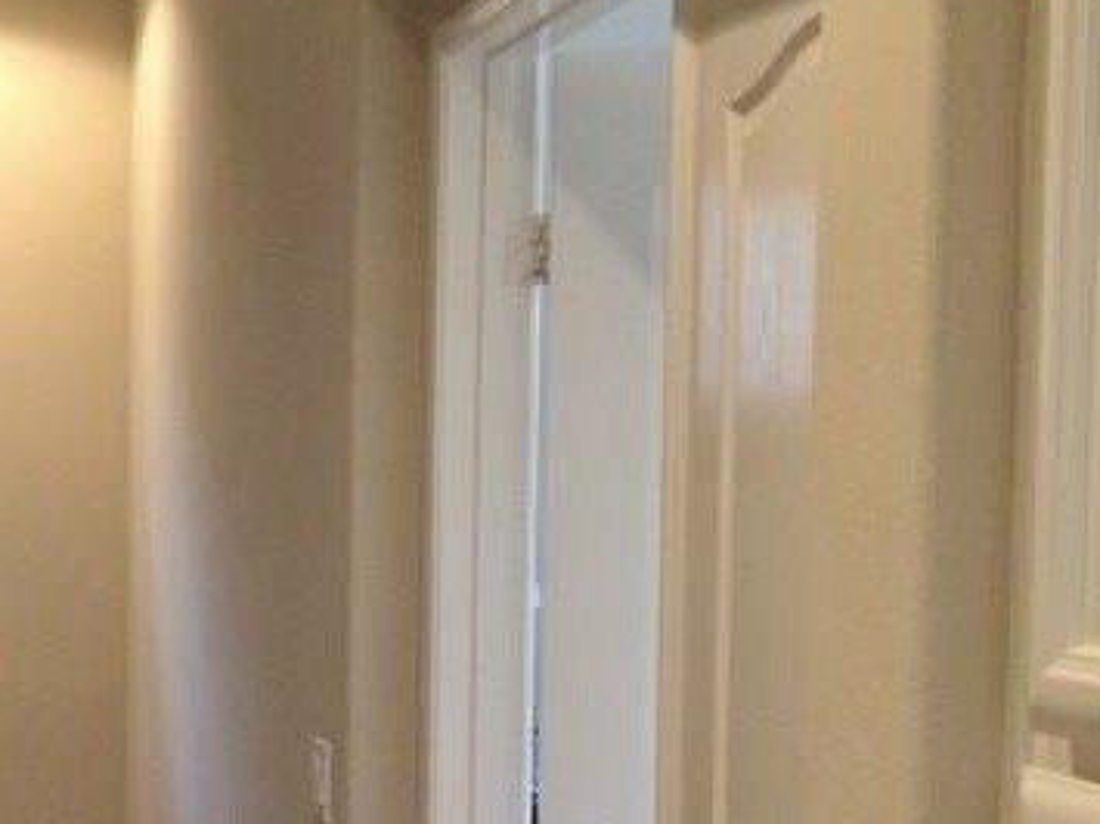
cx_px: -225
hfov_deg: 22.3
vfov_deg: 18.1
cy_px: 568
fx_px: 2573
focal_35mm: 81
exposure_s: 1/30
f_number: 2.2
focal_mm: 4.15
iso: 320
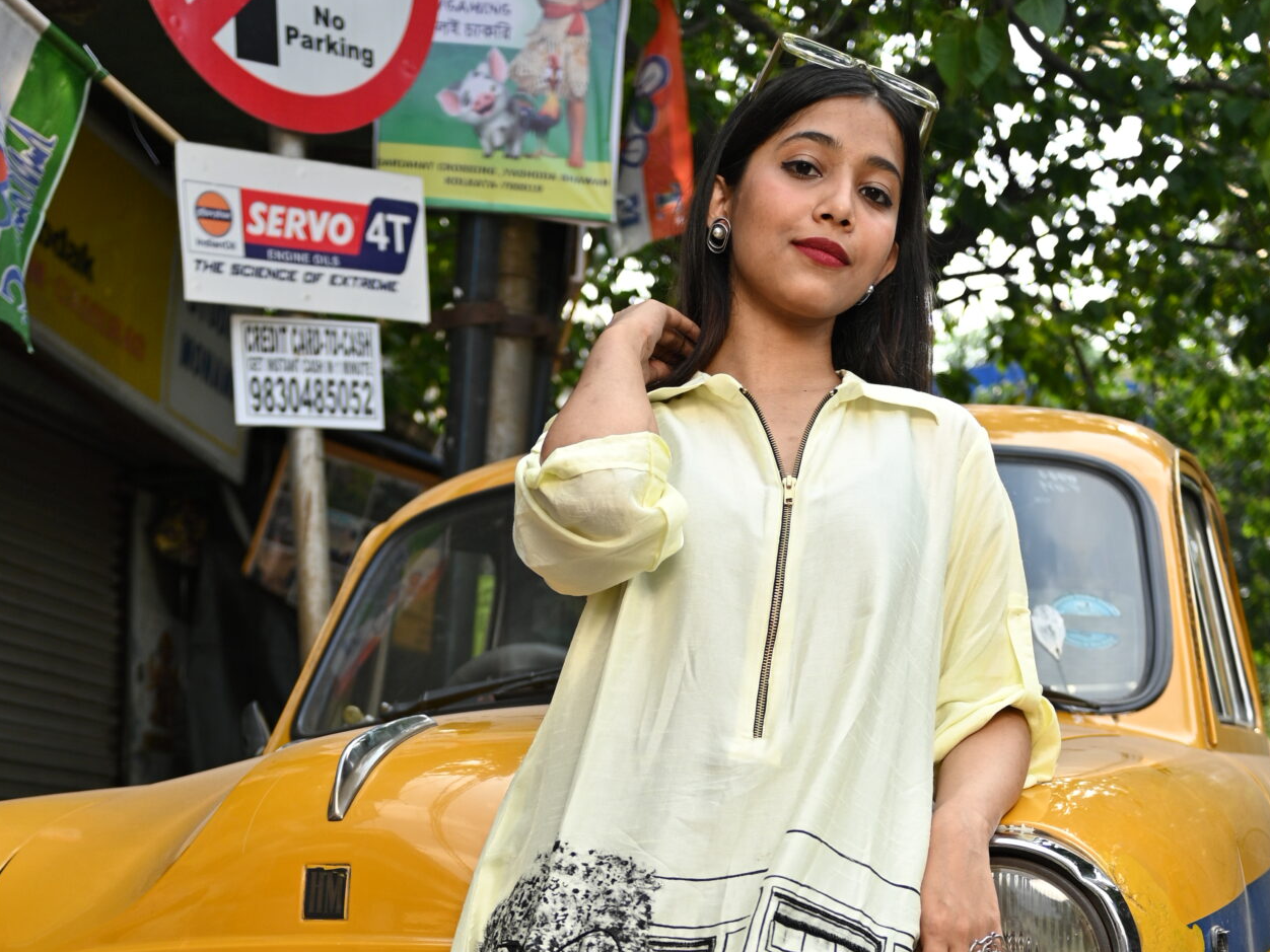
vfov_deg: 25.0
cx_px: 518
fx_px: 2018
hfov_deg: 34.8
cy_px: 1002
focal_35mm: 55
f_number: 2.8
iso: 160
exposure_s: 1/1000
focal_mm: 28
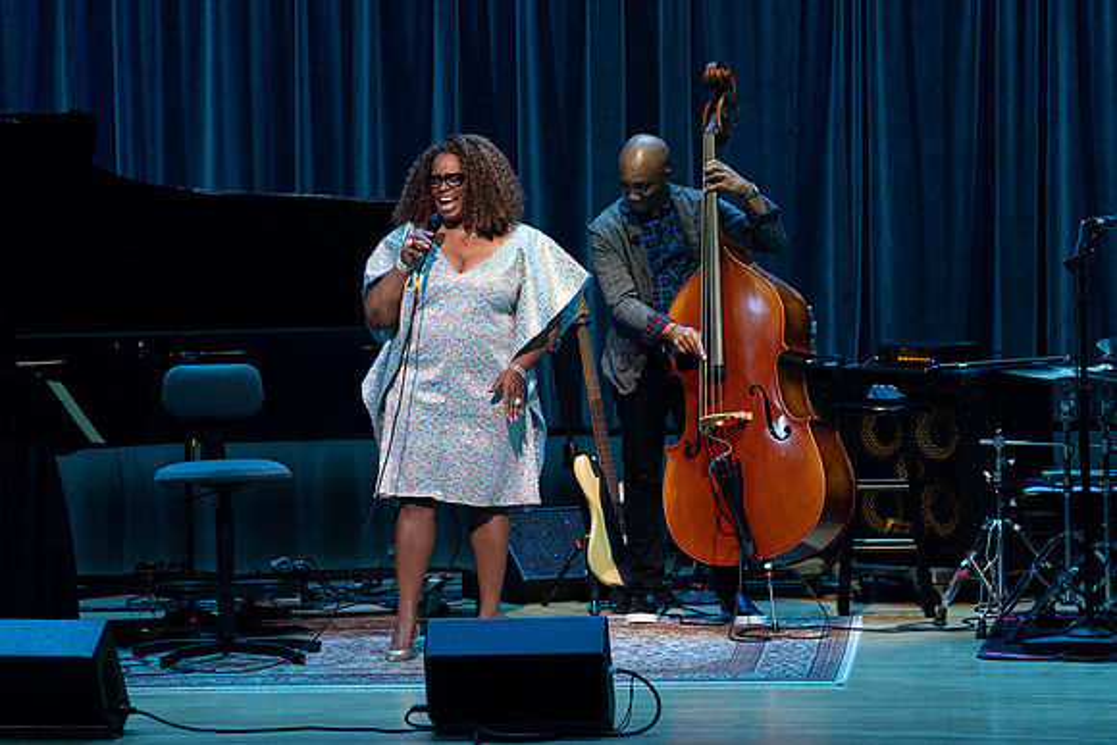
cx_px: 334
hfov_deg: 6.6
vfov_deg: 4.4
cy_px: 368
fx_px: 9614
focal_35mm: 310
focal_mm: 200
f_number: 6.3
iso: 2500
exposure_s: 1/250
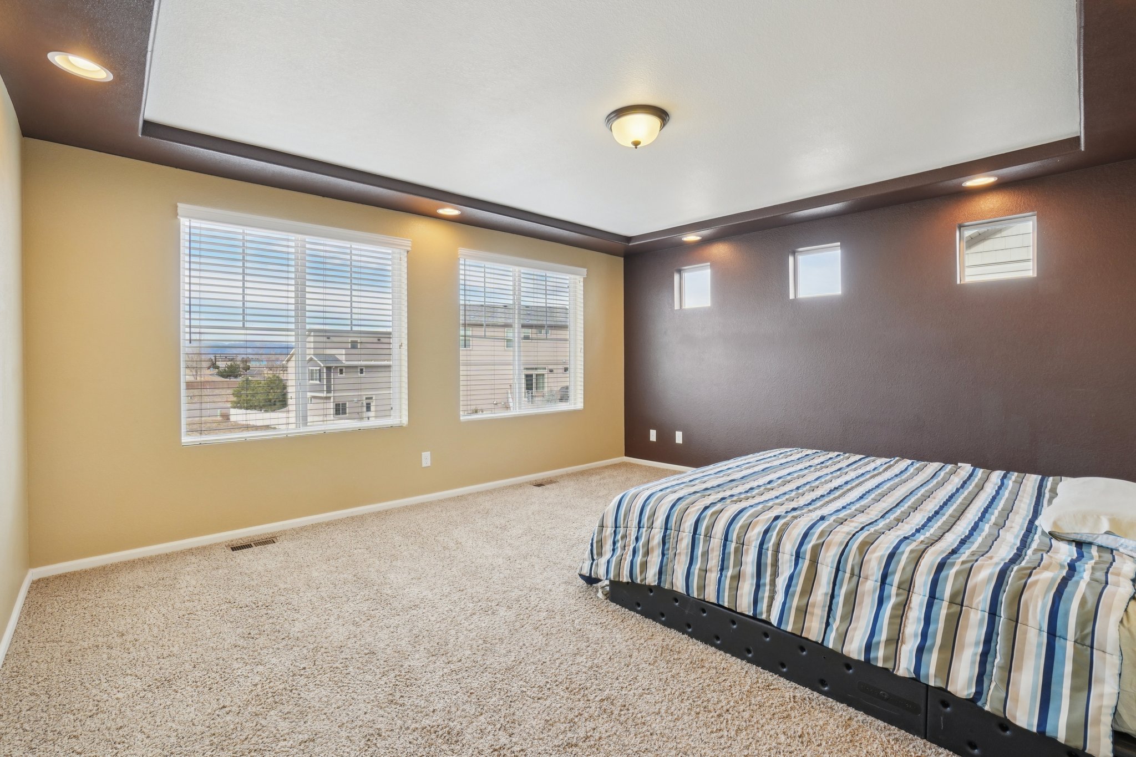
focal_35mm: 15
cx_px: 568
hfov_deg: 100.4
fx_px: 473
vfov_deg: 77.3
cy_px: 378
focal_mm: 10
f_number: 8
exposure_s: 1/50
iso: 400
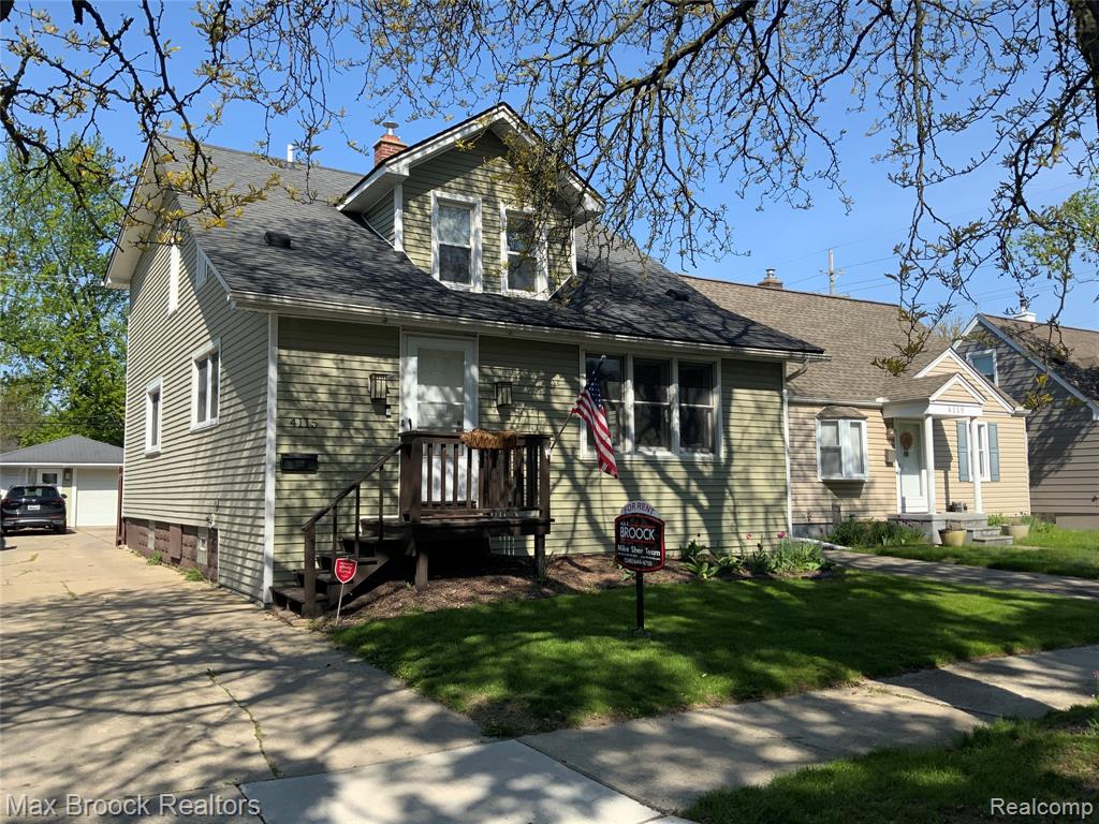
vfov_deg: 48.2
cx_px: 550
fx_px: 921
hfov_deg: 61.7
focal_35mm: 29
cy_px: 412
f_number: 1.8
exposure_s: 1/1221
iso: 16
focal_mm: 3
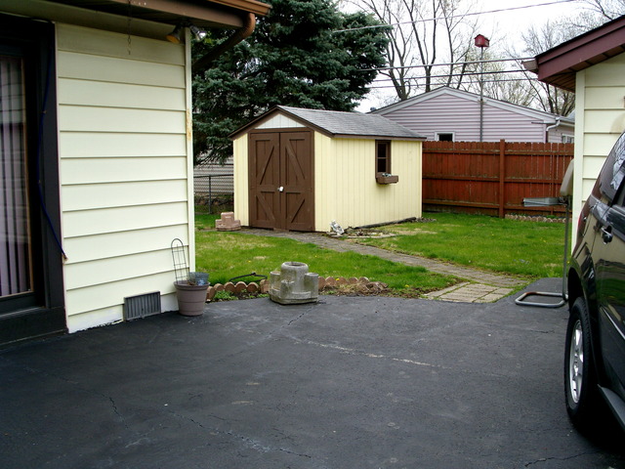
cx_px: 312
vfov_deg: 37.7
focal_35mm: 38
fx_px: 686
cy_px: 234
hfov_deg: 49.0
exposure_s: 1/800
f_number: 2.8
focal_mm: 7.8
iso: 80
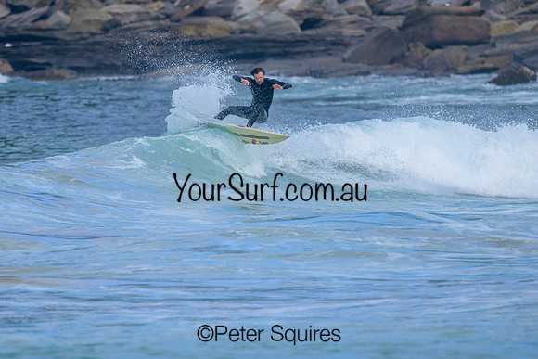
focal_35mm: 1099
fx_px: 16430
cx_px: 168
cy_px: 203
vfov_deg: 1.3
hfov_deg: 1.9
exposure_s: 1/2000
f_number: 6.3
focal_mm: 800
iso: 500
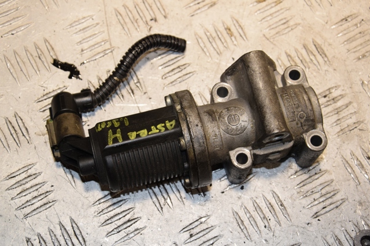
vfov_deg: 17.5
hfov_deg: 26.0
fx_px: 801
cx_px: 185
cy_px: 123
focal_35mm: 78
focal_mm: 52
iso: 800
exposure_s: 1/200
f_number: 7.1
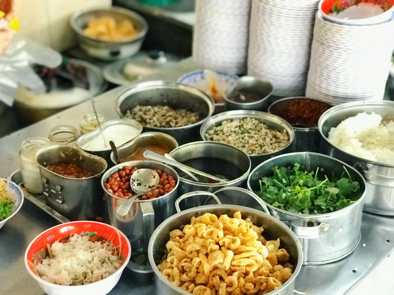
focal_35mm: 57
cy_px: 148
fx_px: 649
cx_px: 197
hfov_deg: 33.8
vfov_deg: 25.7
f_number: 2.8
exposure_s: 1/50
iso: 1000
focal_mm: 6.6
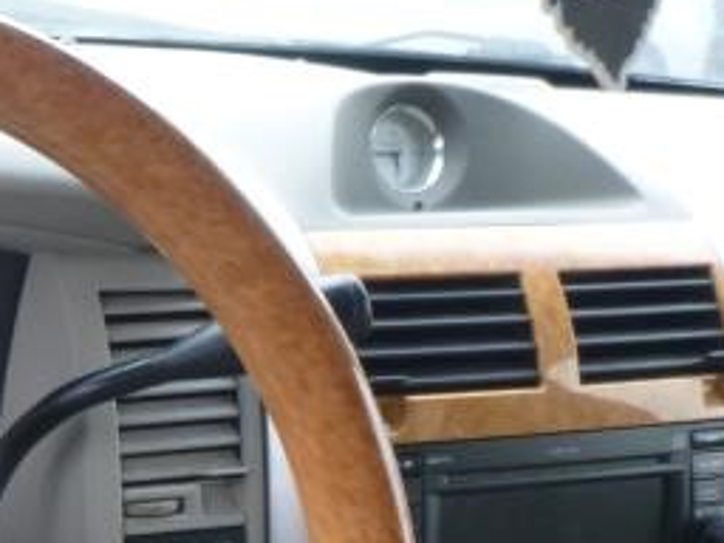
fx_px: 1631
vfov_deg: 18.1
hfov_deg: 22.6
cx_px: -189
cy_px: 631
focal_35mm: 78
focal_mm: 4.5
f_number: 3.9
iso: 250
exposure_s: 1/60
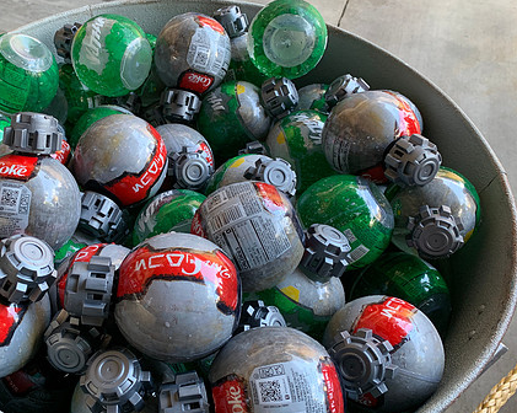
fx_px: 535
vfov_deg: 42.2
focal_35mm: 35
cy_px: 217
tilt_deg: -51.0
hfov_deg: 50.8
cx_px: 178
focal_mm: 4.25
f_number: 1.8
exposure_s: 1/71
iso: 100
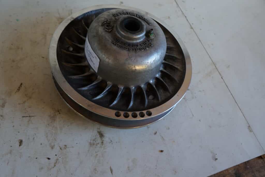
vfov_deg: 47.9
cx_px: 132
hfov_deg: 67.4
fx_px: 199
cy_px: 88
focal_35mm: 27
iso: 320
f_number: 4.5
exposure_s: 1/60
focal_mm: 18
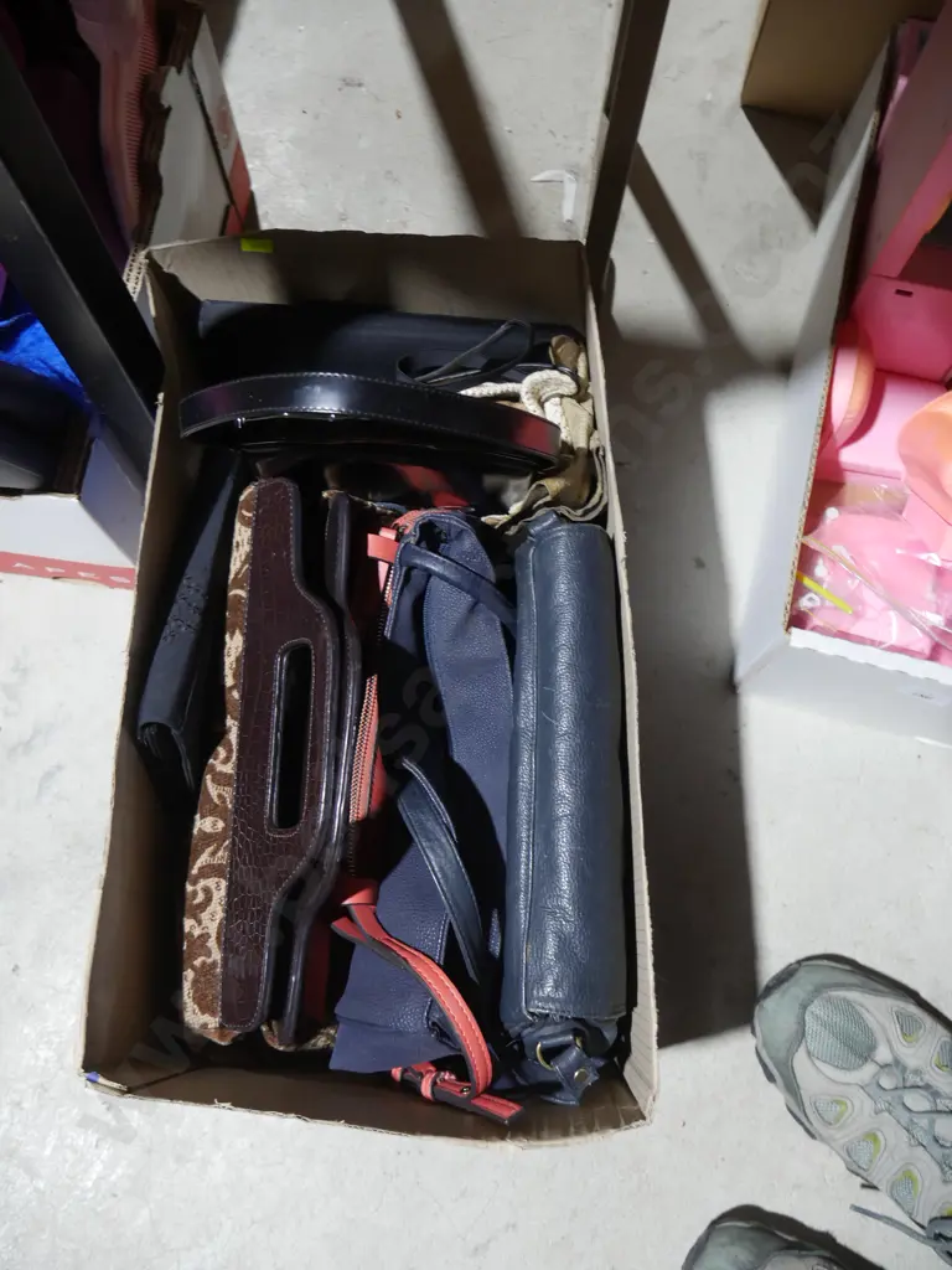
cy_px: 635
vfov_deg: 60.0
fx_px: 1100
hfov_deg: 46.8
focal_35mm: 30
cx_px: 476
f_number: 3.6
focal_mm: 15
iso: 640
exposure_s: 1/60
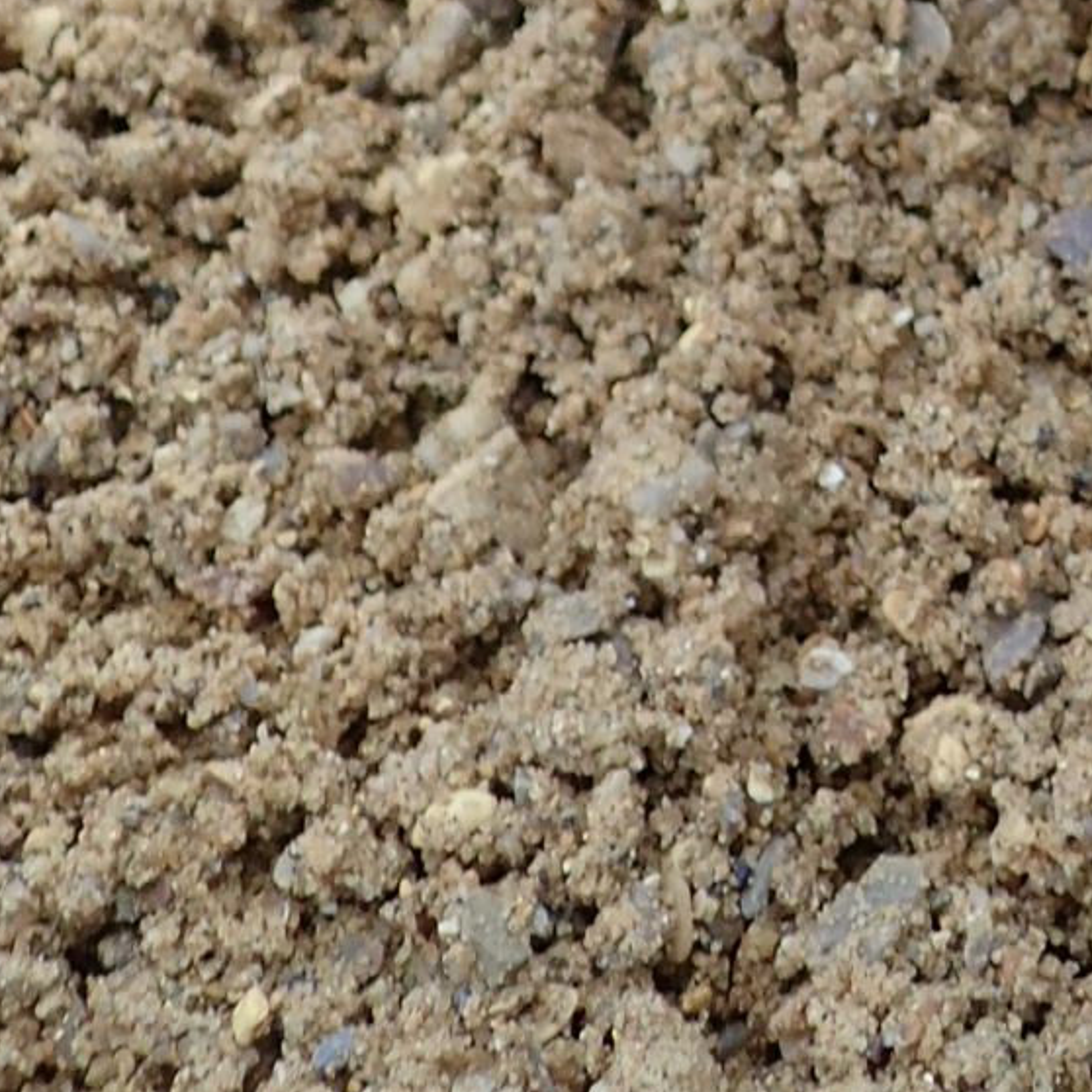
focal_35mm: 95
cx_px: 1395
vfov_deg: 16.2
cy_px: -683
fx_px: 3391
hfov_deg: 17.3
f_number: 2.3
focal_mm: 5.5
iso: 200
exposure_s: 1/60
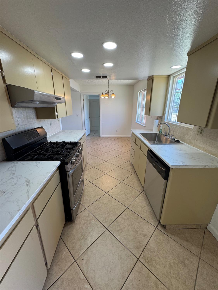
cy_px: 145
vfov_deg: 102.1
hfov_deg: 85.7
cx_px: 109
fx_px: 118
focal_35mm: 14
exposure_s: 1/120
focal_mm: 2.22
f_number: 2.2
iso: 64
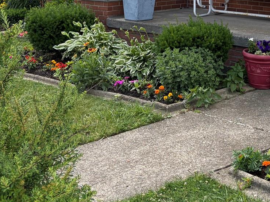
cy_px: -46
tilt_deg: +1.6
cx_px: 205
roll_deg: +0.3
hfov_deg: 26.7
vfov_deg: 19.2
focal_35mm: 72
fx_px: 562
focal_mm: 5.96
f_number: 1.6
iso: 64
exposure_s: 1/2283
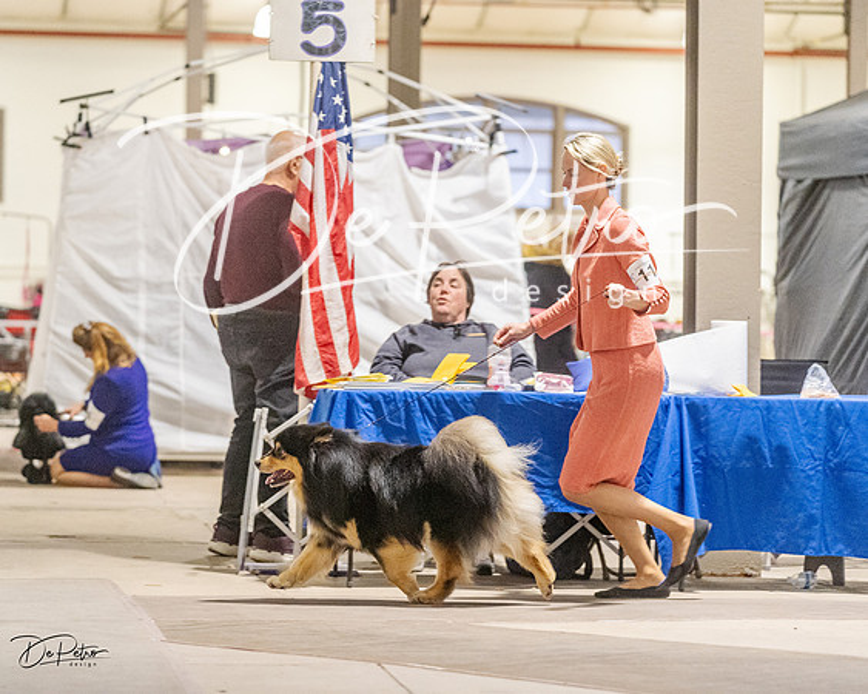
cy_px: 347
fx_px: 3702
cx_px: 376
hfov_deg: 13.4
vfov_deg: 10.7
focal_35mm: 144
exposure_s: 1/400
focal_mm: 128
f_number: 3.2
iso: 6400
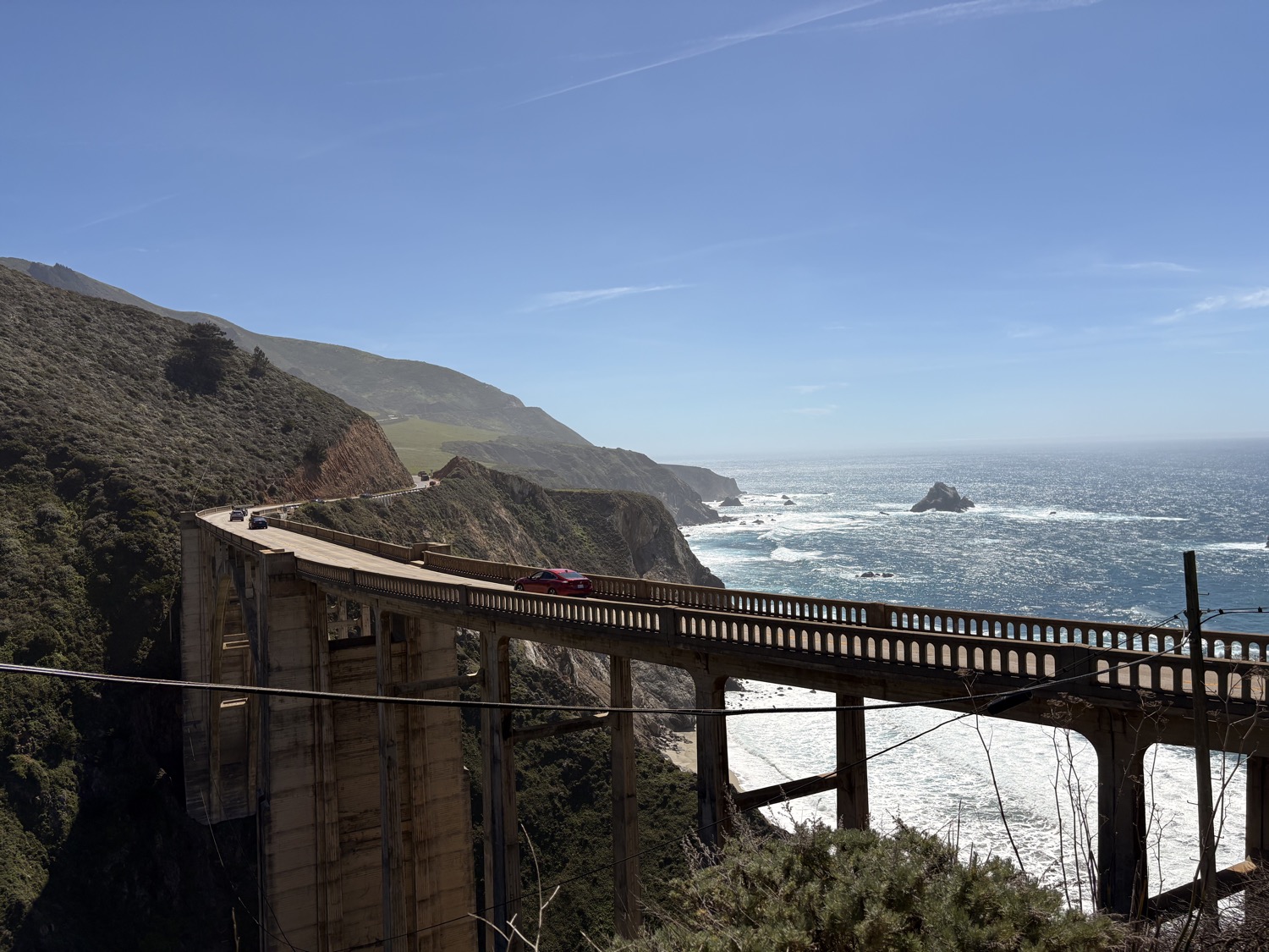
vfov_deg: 53.1
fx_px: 953
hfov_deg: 67.3
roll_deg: +1.4
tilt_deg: -1.6
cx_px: 634
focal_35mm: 26
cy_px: 476
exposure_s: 1/8850
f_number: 1.6
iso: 50
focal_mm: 5.96
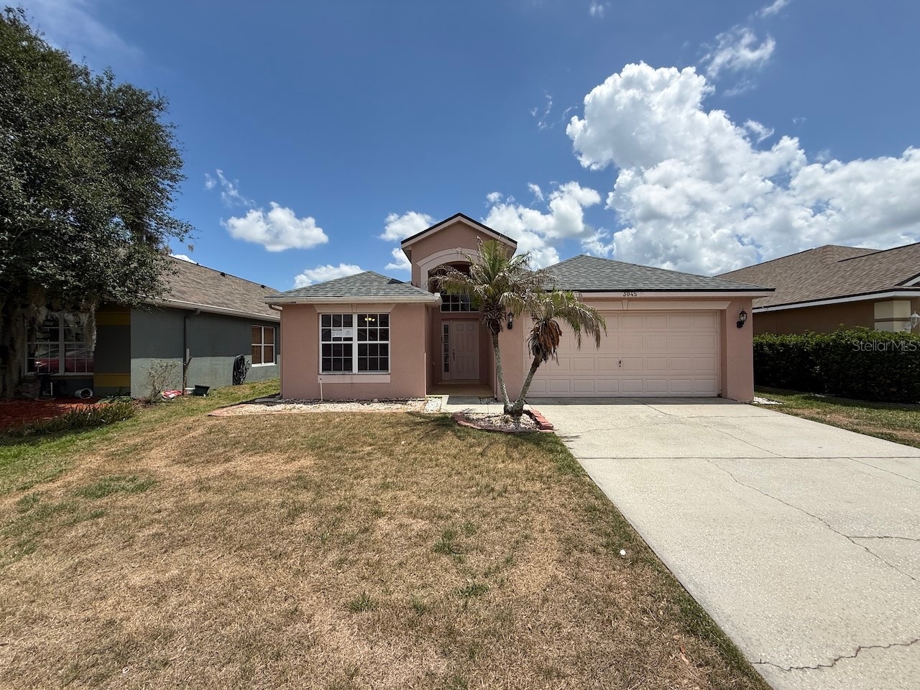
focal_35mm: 14
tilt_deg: +2.0
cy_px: 345
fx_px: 372
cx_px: 460
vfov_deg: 85.7
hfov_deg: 102.1
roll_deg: +1.4
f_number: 2.2
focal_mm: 2.22
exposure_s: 1/3125
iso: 50
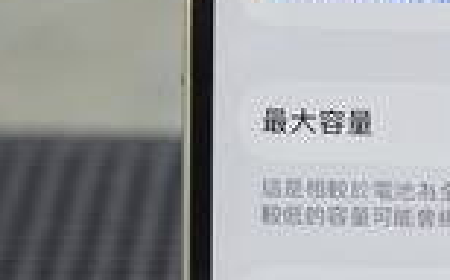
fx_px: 1752
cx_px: 508
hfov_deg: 14.3
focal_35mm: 143
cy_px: 233
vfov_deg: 9.1
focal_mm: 20
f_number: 4
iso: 200
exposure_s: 1/30
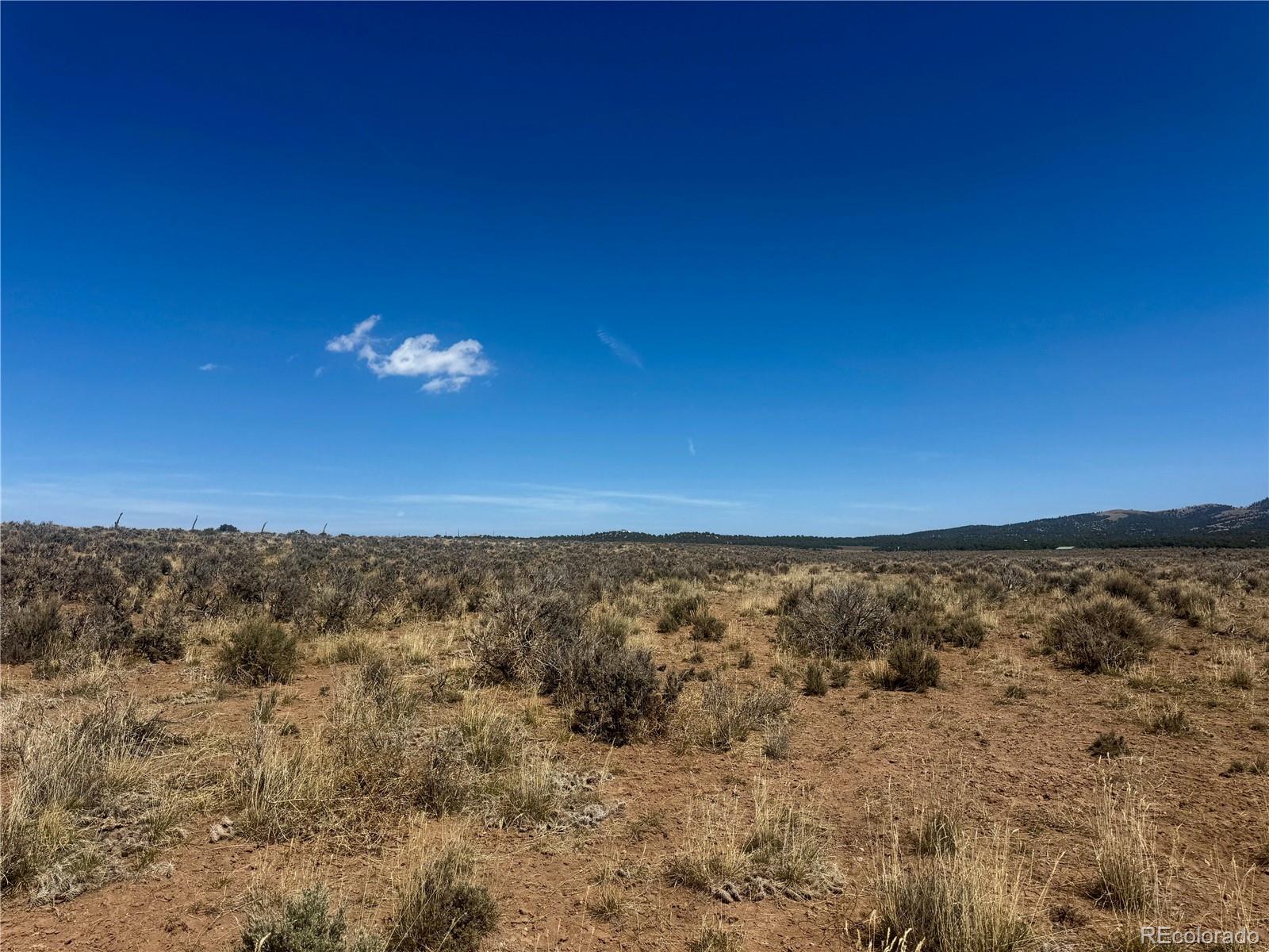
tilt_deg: +5.8
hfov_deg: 71.6
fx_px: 880
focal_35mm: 24
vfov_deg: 56.8
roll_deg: -0.4
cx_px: 634
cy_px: 476
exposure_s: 1/6410
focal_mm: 6.76
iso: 80
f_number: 1.78
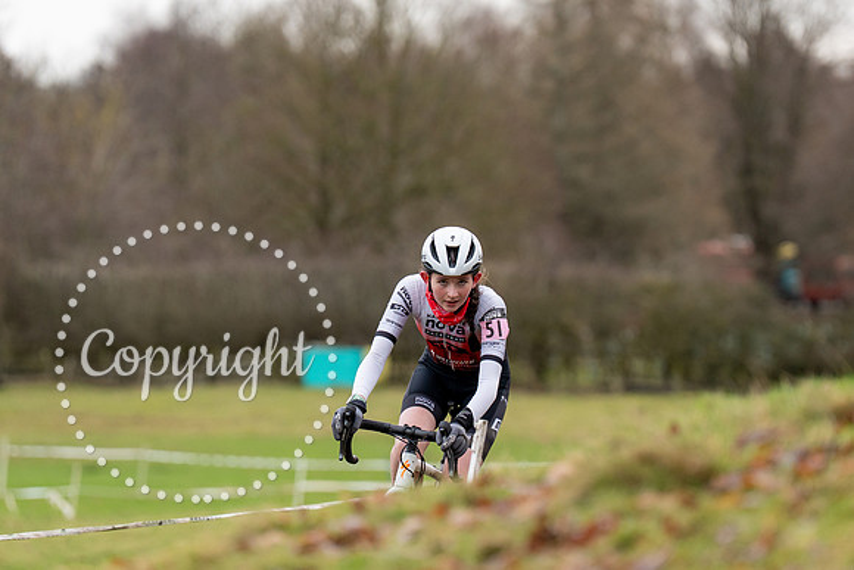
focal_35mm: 267
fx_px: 6325
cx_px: 454
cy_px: 268
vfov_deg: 5.2
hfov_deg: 7.7
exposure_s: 1/1000
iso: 640
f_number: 3.2
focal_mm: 173
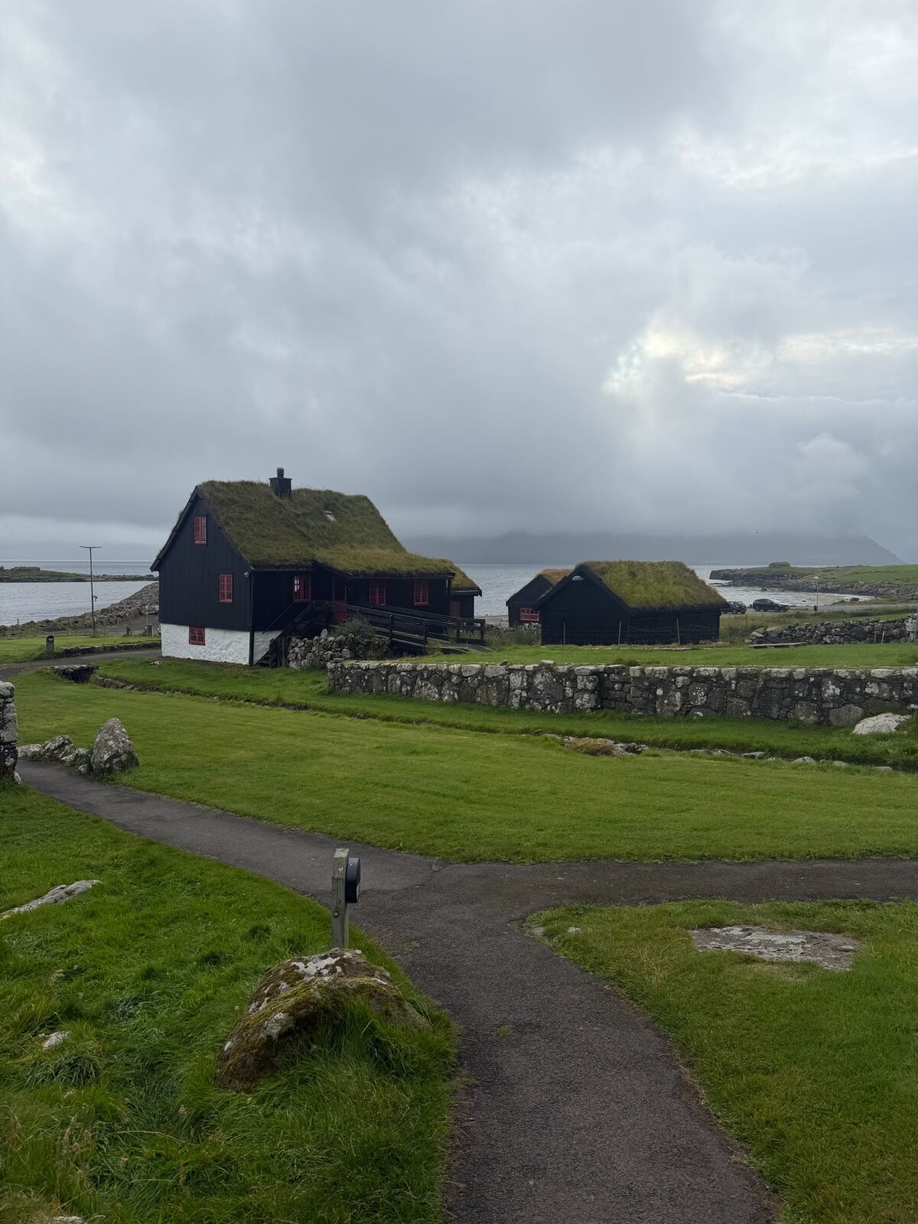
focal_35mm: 24
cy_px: 612
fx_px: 849
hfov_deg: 56.8
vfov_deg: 71.6
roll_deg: -0.3
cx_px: 459
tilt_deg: -3.4
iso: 80
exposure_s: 1/2299
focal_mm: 6.76
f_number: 1.78
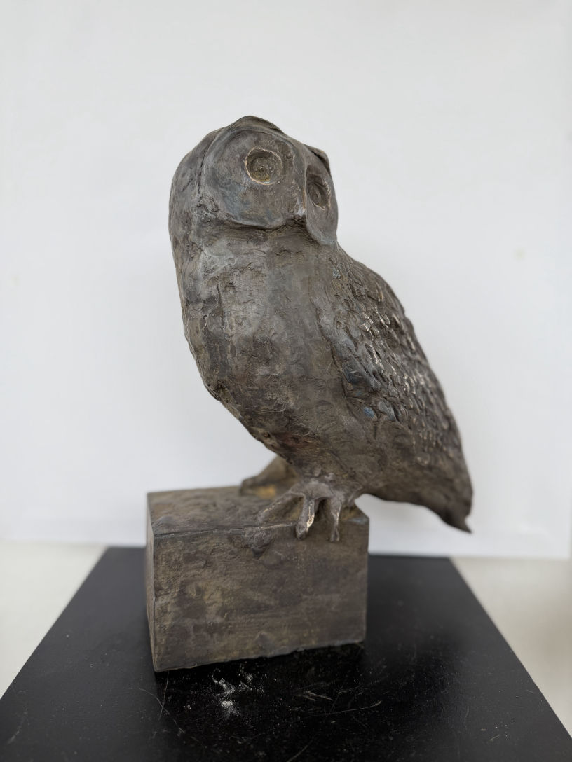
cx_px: 286
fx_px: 529
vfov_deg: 71.6
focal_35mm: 24
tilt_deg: -7.6
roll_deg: -1.7
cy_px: 381
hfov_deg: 56.8
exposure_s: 1/121
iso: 125
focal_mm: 6.76
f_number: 1.78
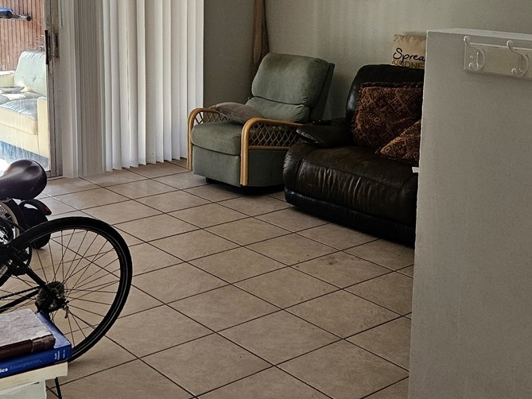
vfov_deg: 26.3
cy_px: 114
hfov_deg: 34.9
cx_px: 267
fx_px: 845
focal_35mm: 55
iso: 200
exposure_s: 1/120
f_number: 1.8
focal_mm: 5.4
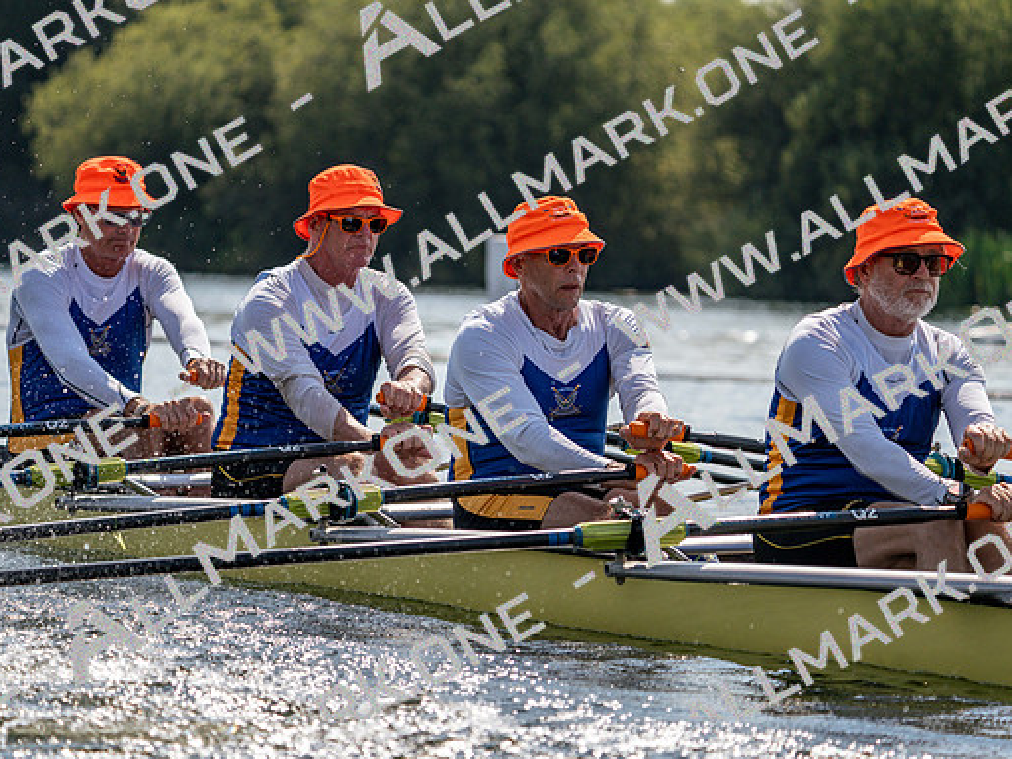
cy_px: 380
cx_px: 468
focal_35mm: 218
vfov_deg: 6.8
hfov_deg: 9.1
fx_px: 6373
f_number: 5.6
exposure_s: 1/1600
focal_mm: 200
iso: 160
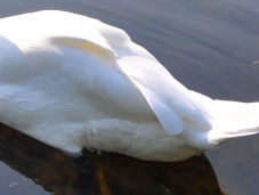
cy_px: -75
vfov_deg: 8.4
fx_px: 1313
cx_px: -228
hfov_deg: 10.5
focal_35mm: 175
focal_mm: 27
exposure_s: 1/320
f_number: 9
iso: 200
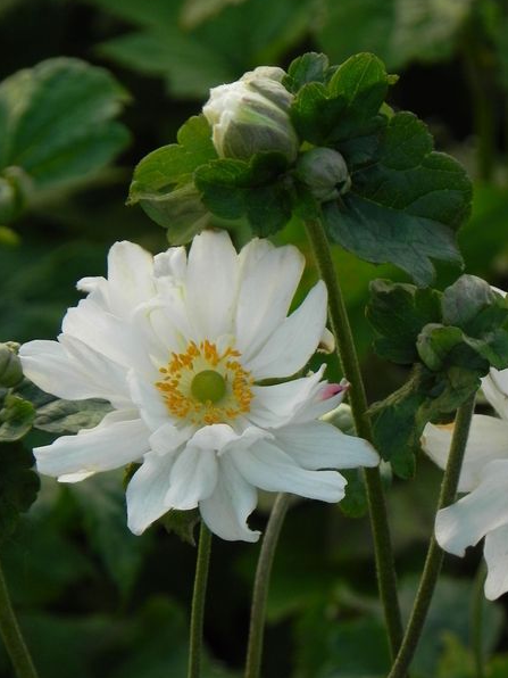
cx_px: 264
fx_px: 8844
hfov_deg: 3.3
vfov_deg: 4.4
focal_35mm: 452
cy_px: 408
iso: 160
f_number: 5
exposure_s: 1/30
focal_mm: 59.9
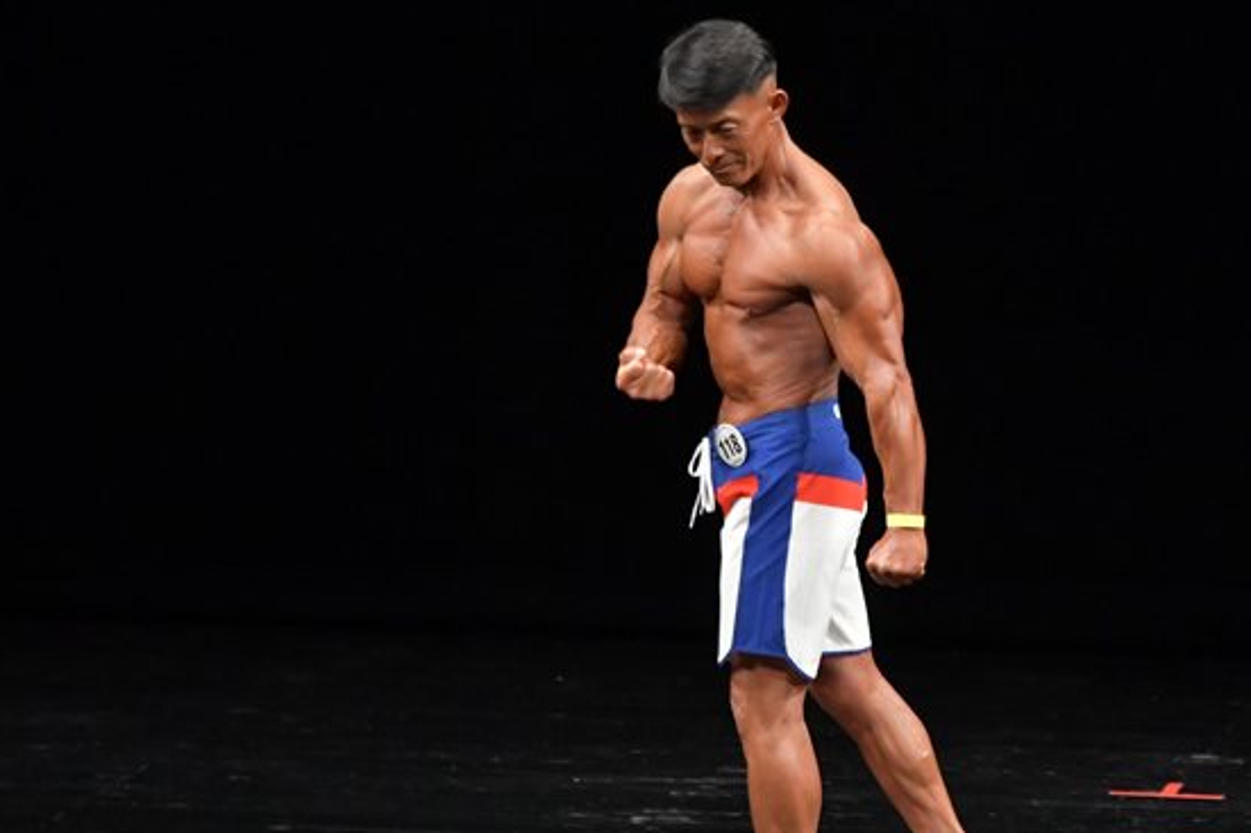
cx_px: 866
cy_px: 472
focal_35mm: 401
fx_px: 13930
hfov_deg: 5.1
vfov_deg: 3.4
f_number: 5.6
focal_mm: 190
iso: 3200
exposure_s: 1/400
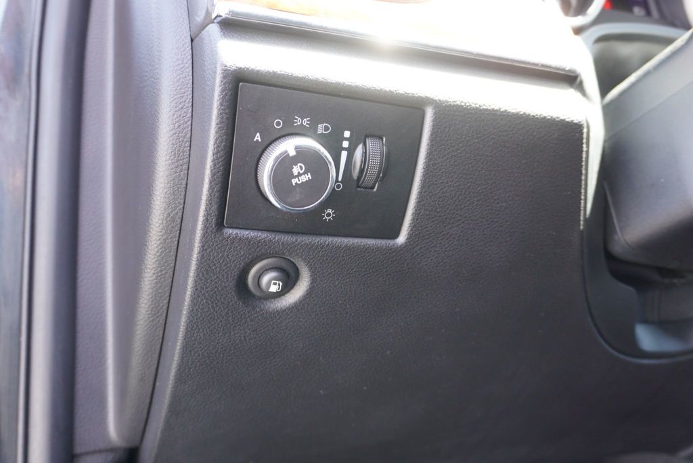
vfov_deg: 41.8
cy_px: 232
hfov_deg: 59.5
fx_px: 607
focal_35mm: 32
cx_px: 346
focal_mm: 21
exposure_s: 1/60
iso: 640
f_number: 4
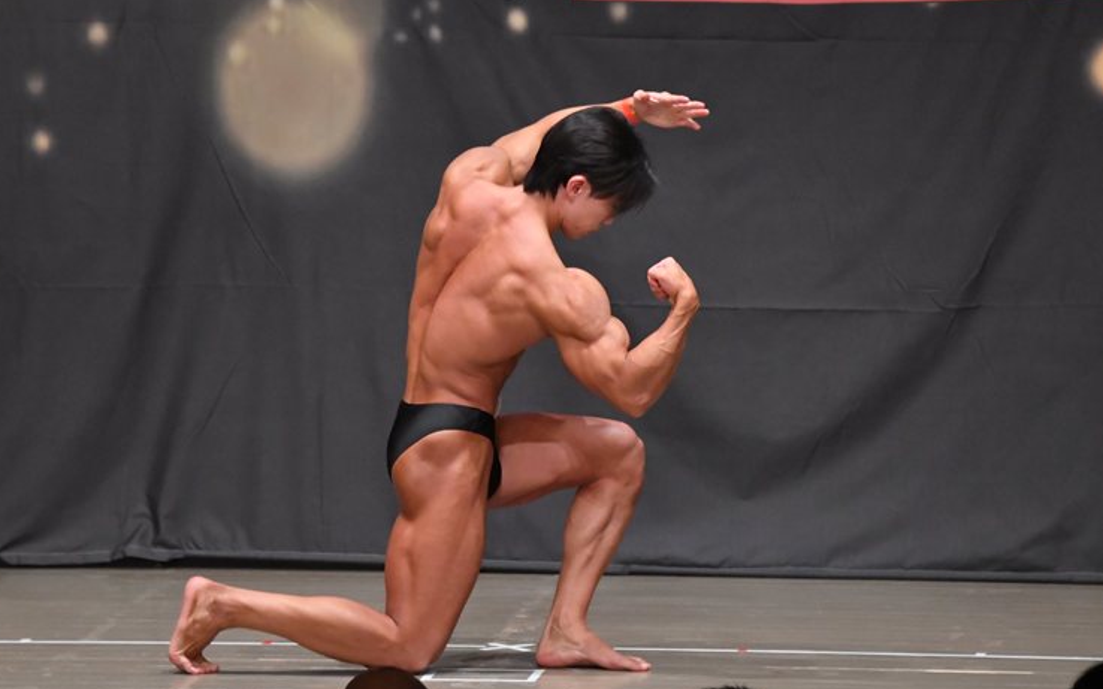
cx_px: 533
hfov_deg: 6.9
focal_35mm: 305
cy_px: 354
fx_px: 9167
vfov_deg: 4.3
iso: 6400
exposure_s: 1/400
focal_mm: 190
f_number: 5.6
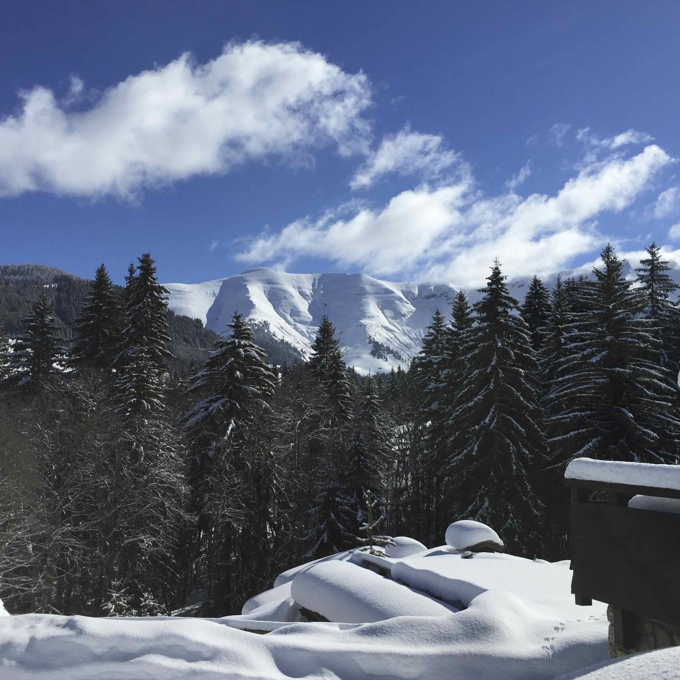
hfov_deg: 47.2
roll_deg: -0.5
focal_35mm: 35
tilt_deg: +8.1
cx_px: 323
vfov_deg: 47.2
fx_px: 778
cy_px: 345
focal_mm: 4.15
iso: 32
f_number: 2.2
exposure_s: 1/5650
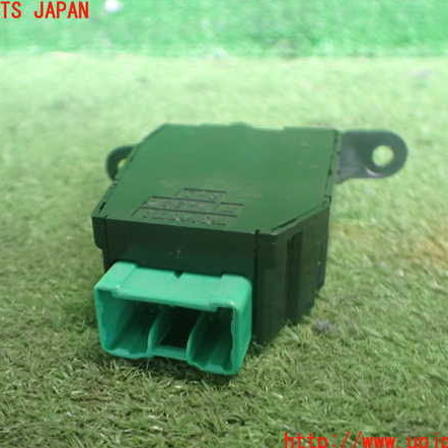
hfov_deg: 46.0
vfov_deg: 46.0
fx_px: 527
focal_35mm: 36
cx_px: 209
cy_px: 227
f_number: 2.3
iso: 800
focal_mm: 5.4
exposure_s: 1/50
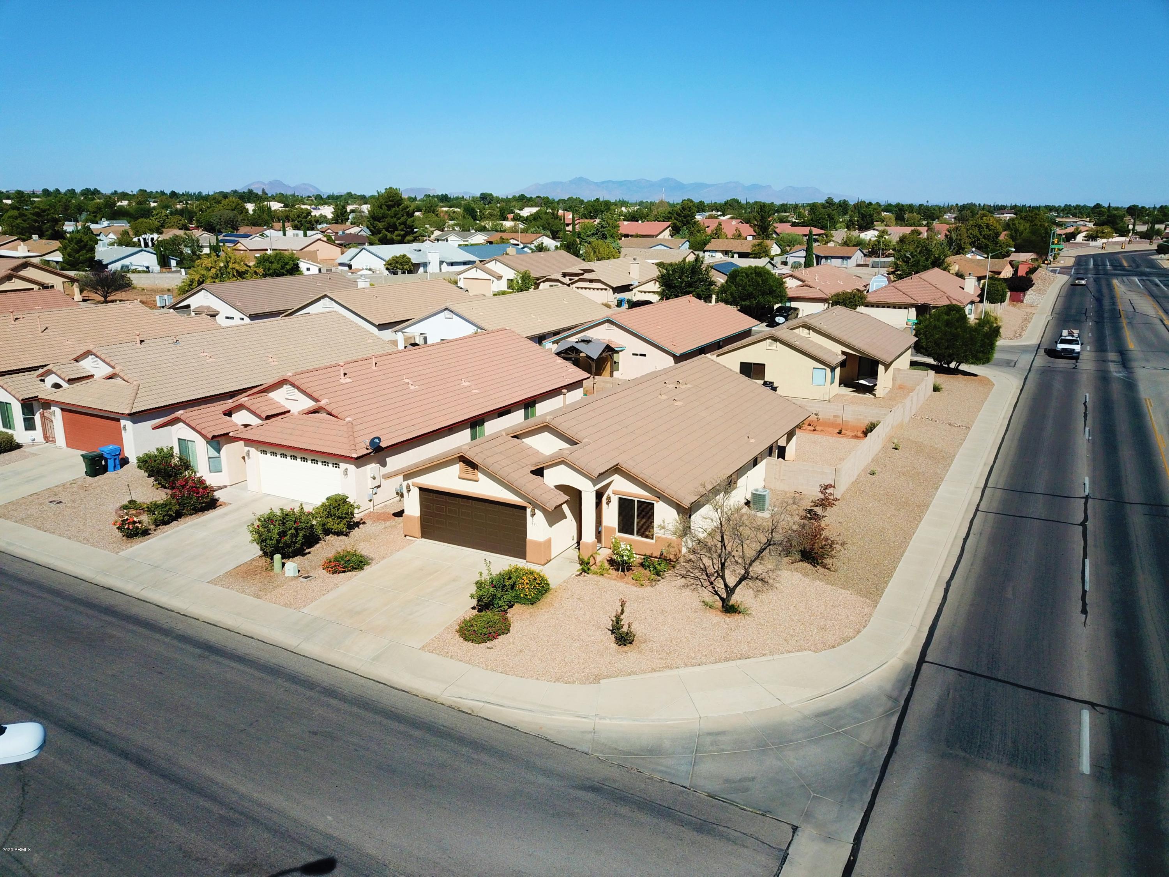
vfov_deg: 53.1
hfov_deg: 67.3
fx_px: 878
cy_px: 438
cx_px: 584
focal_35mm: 26
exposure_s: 1/2179
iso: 100
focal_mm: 4.73
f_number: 2.2
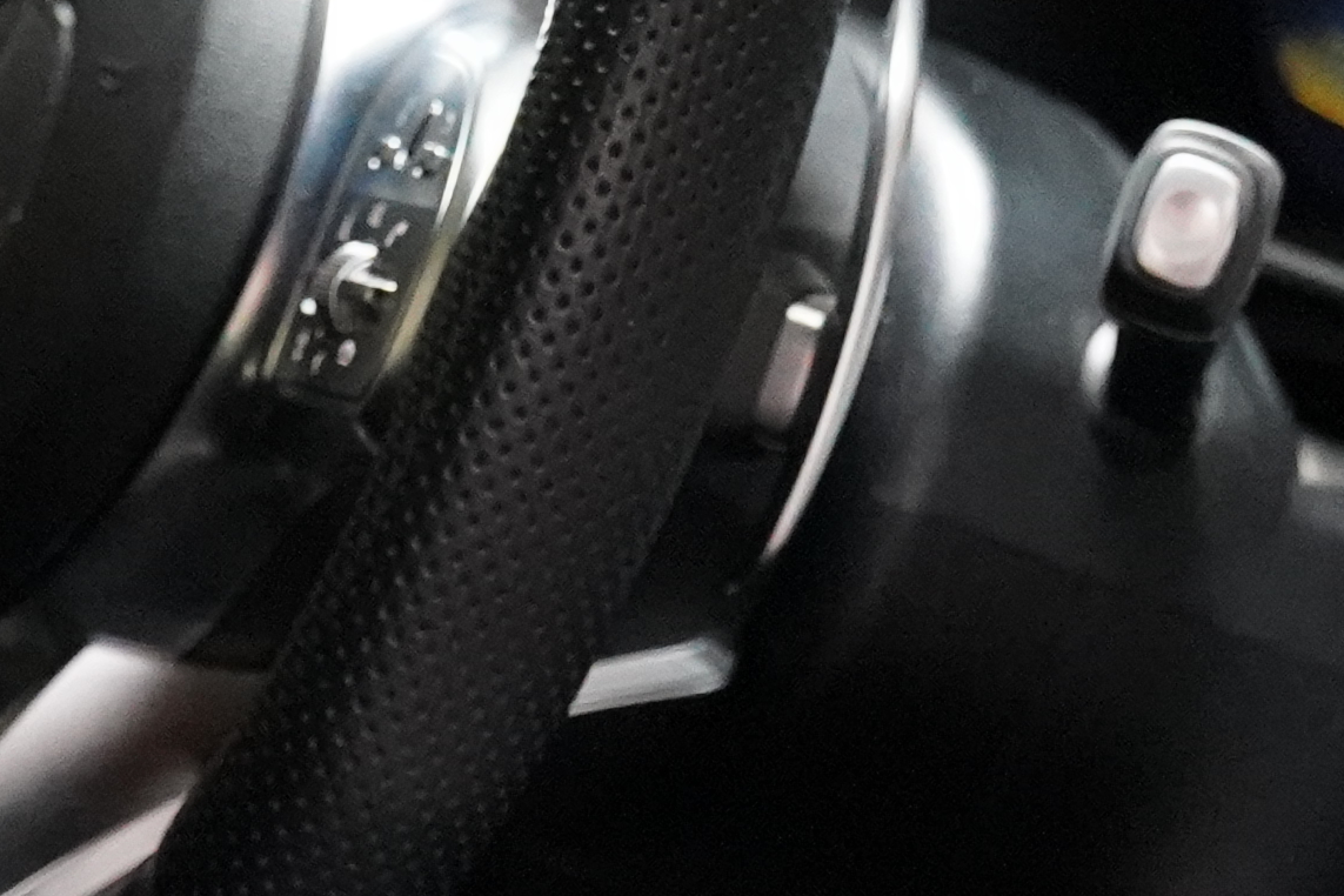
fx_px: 8623
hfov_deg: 8.9
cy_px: 1400
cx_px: 1121
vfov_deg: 5.9
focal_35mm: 231
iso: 12800
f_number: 4
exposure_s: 1/60
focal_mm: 44
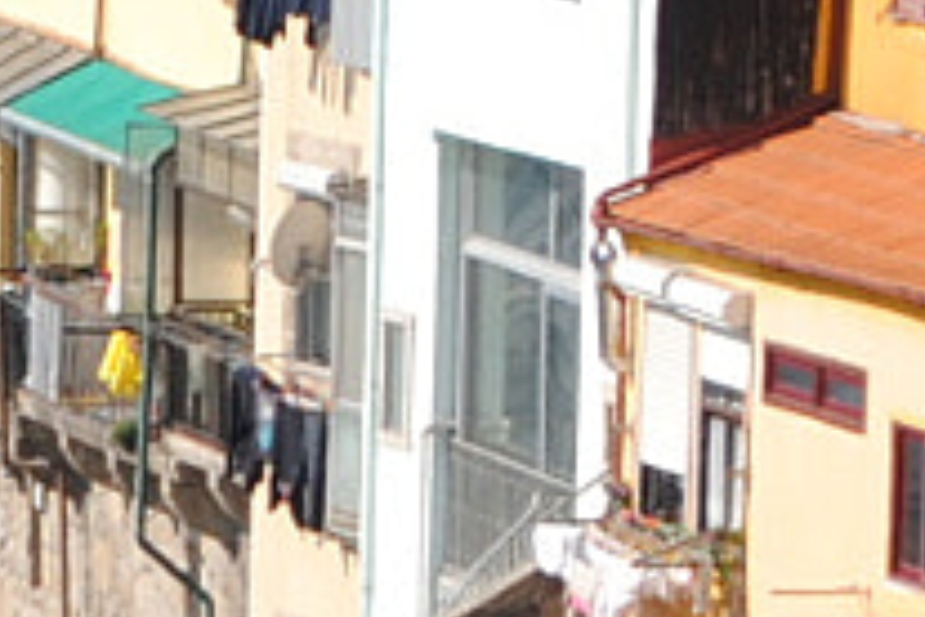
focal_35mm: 639
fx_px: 16414
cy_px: 405
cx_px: -849
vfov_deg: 2.2
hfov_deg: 3.2
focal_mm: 55
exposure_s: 1/400
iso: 100
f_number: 5.6
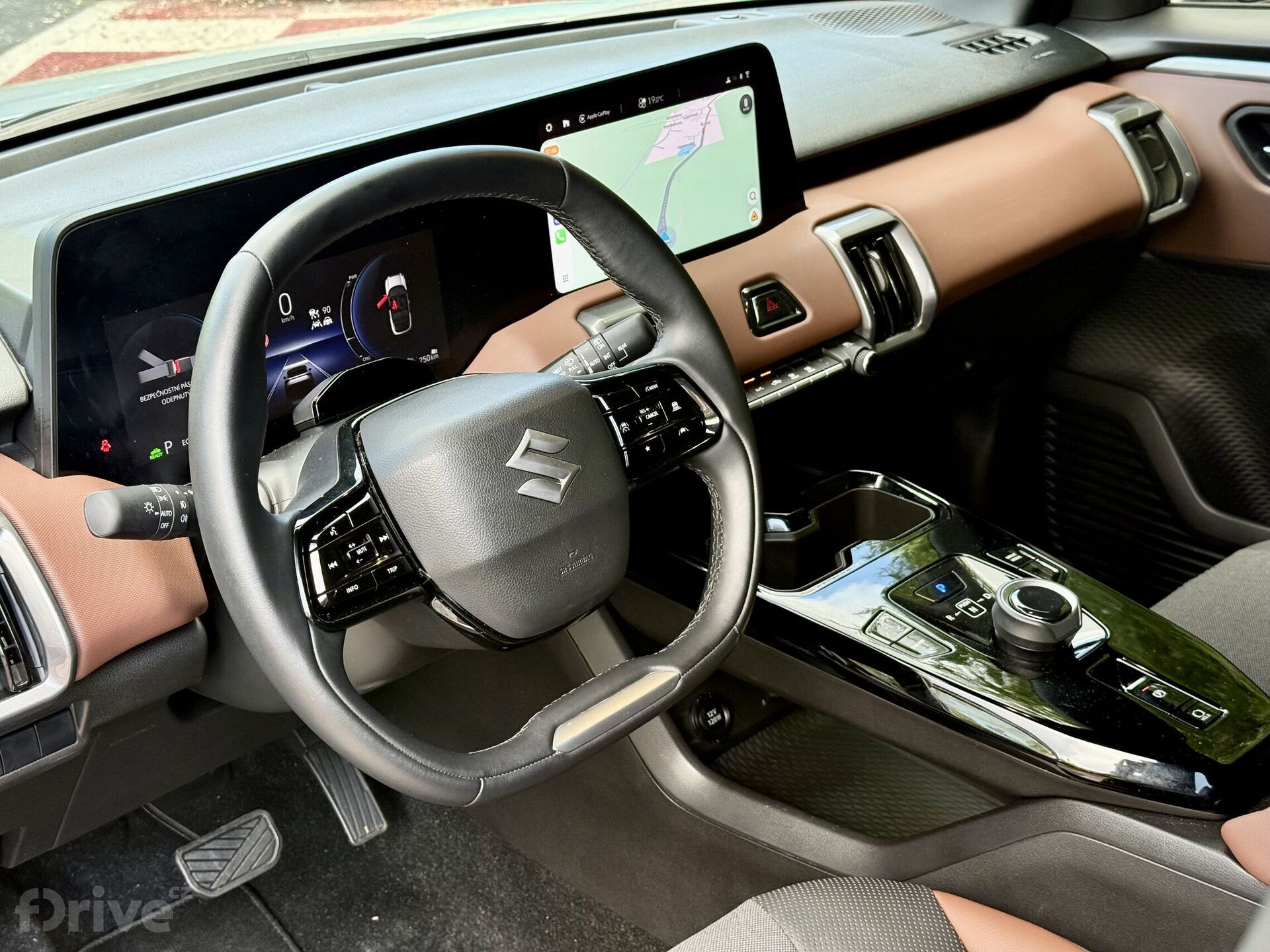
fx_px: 1761
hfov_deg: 39.7
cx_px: 635
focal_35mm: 48
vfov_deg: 30.3
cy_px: 476
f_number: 1.78
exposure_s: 1/101
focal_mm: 6.76
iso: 160
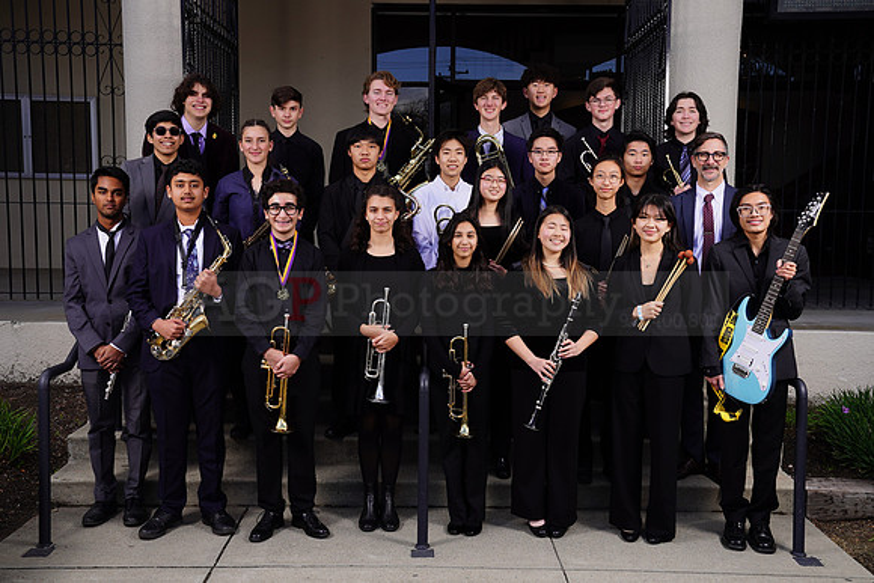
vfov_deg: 33.4
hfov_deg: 48.4
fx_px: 971
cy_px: 292
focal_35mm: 40
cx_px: 437
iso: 100
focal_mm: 40
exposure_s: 1/200
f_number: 8
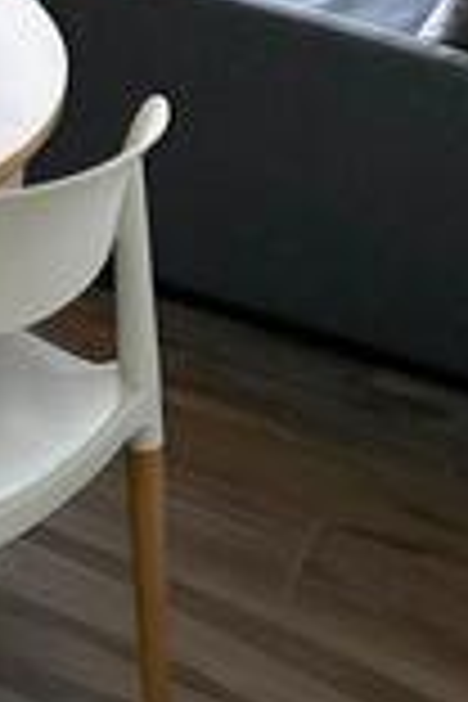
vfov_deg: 23.1
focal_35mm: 80
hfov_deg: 15.1
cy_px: -162
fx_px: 1560
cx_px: -331
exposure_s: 1/327
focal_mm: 6.86
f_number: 1.78
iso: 80
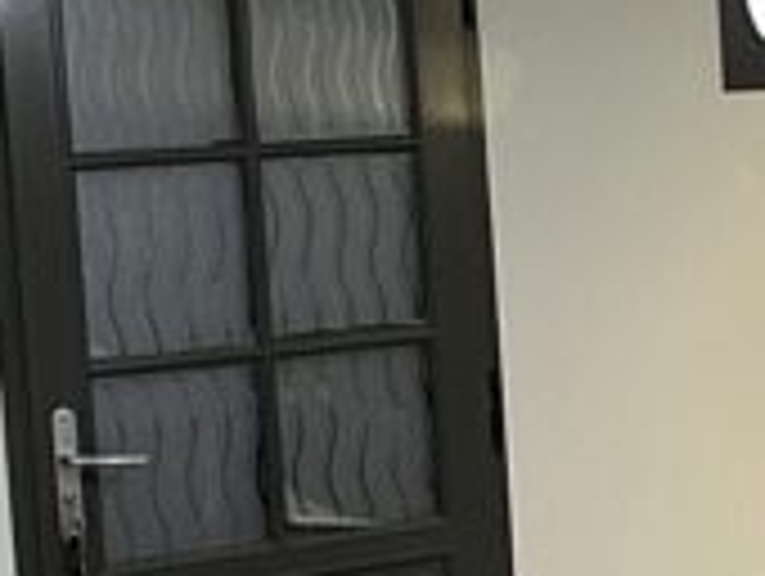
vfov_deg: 12.2
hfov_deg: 15.2
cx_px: 1053
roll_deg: +2.5
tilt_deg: -5.5
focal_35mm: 122
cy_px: 302
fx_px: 2700
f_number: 1.6
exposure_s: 1/50
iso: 200
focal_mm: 5.1
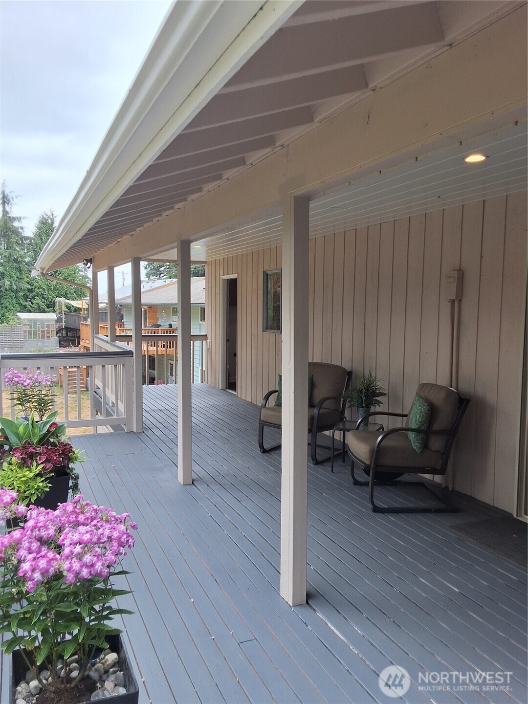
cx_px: 264
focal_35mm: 28
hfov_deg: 49.7
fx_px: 569
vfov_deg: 63.4
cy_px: 352
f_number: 1.9
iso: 32
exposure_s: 1/229
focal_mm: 2.91
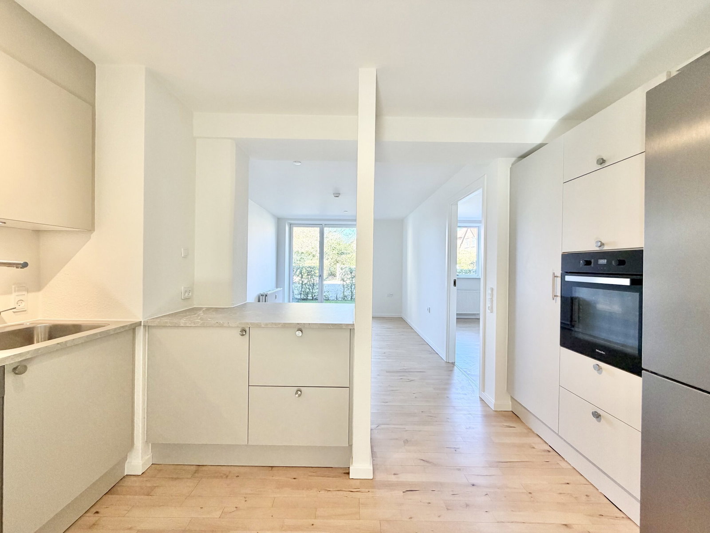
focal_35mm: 14
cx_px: 355
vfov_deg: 85.7
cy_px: 266
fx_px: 287
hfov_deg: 102.1
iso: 160
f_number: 2.2
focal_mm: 2.22
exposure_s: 1/100
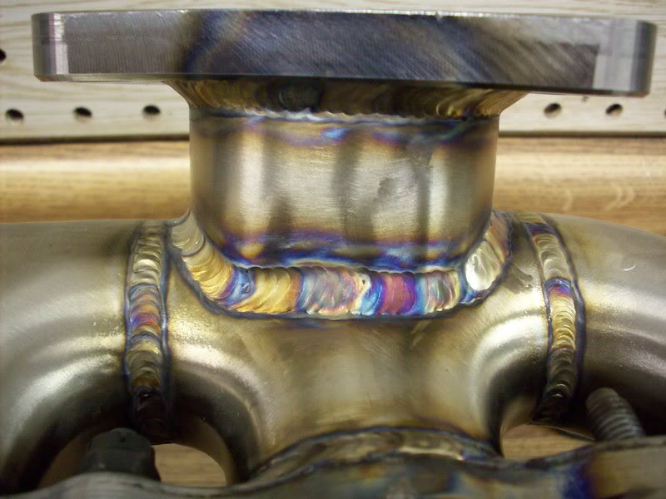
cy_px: 250
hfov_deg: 50.1
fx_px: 712
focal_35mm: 37
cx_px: 333
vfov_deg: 38.7
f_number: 2.8
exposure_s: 1/19.8
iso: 160
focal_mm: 6.2
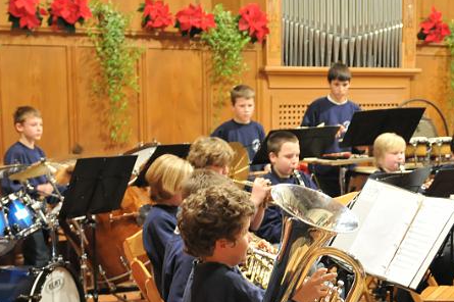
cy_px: 236
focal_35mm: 73
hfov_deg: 27.7
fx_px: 920
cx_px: 275
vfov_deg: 18.5
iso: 1600
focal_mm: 24
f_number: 2.8
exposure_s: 1/20
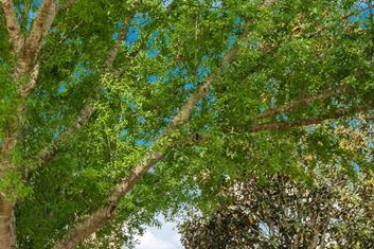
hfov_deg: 21.5
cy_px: 274
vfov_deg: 15.3
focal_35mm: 87
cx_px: -92
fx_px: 903
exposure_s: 1/100
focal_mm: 30
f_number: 6.3
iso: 100
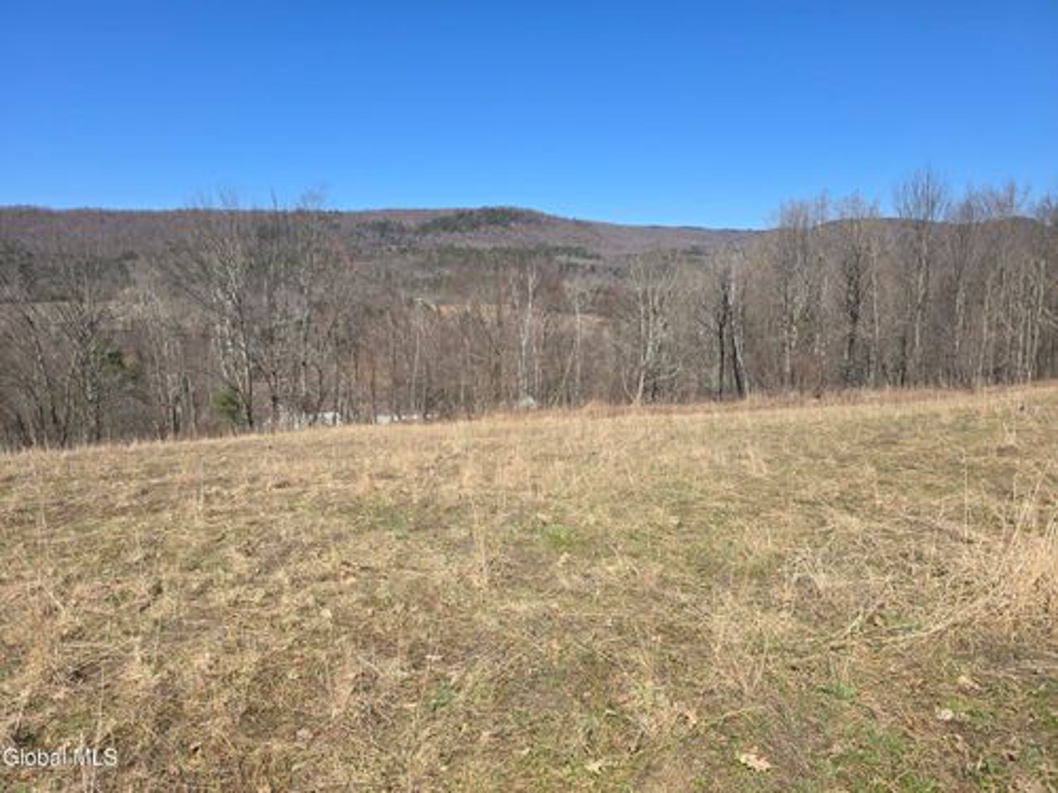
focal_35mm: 23
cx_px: 529
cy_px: 396
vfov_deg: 58.9
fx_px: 703
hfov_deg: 73.9
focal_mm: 6.3
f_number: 1.7
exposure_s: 1/816
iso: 12
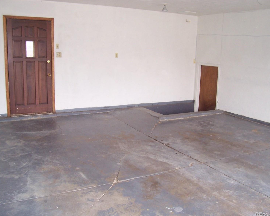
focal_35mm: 36
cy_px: 108
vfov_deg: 41.2
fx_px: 288
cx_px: 139
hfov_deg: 50.3
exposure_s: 1/90
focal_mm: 5.6
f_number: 2.7
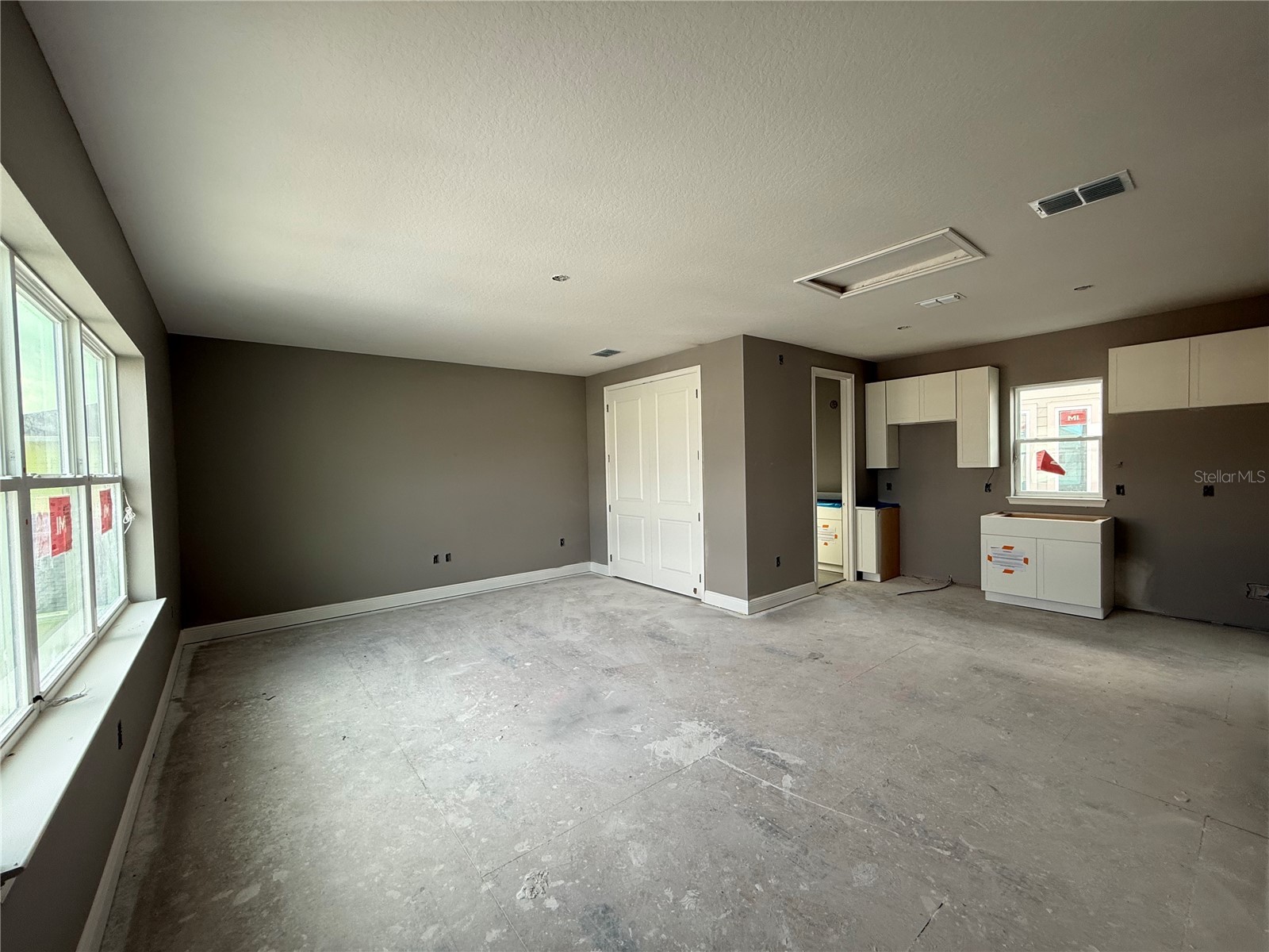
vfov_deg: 85.7
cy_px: 476
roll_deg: +1.3
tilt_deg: -0.4
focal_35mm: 14
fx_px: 513
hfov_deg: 102.1
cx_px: 634
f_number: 2.2
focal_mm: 2.22
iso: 80
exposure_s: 1/99
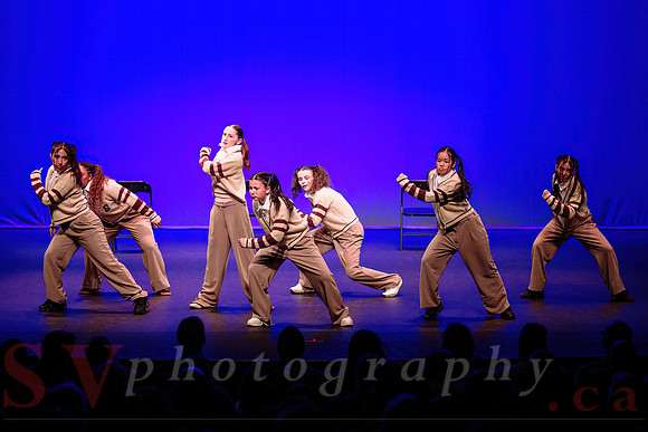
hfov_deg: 19.9
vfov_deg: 13.4
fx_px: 1845
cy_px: 190
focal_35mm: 102
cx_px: 303
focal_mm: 90
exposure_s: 1/400
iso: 1250
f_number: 2.8
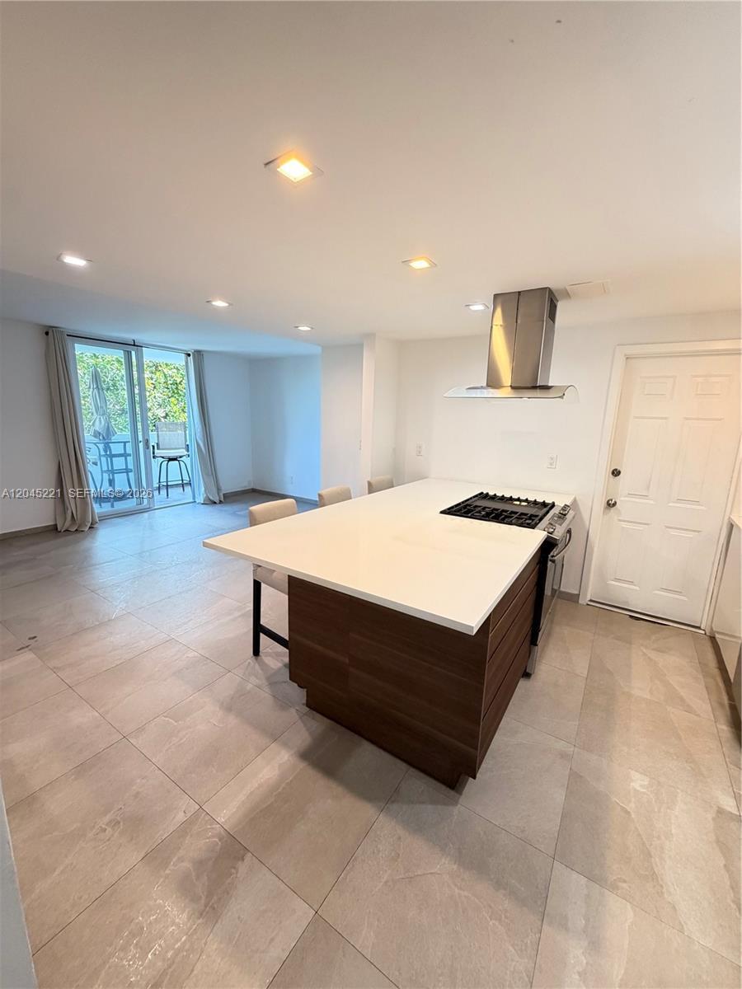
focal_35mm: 14
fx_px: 400
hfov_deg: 85.7
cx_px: 371
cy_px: 494
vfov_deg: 102.1
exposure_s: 1/60
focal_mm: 2.22
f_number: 2.2
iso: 250
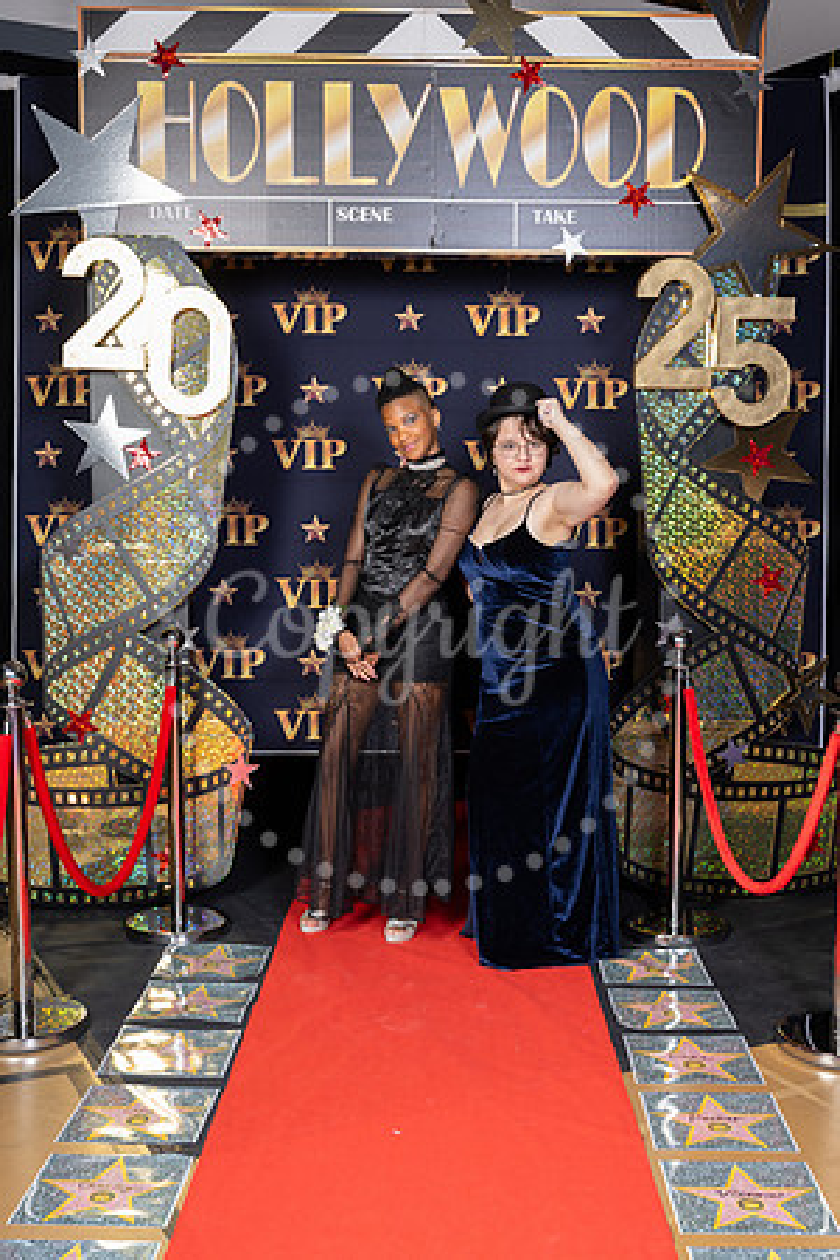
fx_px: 1470
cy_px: 630
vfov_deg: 46.4
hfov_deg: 31.9
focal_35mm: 42
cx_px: 420
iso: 1000
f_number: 8
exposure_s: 1/125
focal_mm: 42
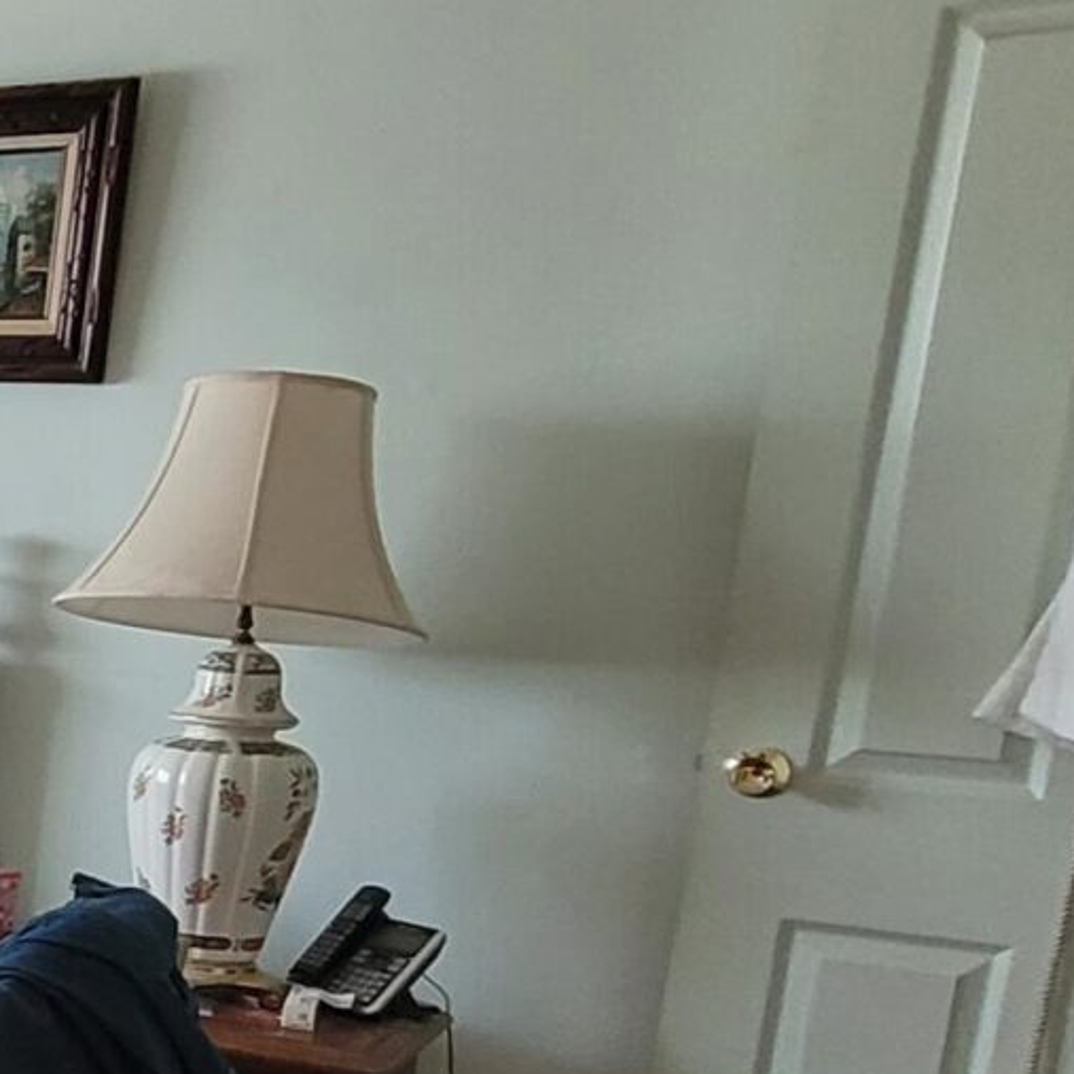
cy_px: 898
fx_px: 2036
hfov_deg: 19.8
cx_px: -951
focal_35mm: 58
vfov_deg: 28.7
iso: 100
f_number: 2.2
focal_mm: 1.74
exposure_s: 1/60
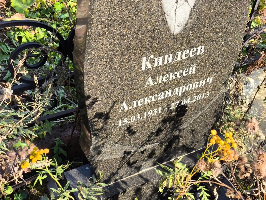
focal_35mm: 50
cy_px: 100
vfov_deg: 29.1
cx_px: 133
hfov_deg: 38.2
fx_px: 384
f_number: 1.7
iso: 50
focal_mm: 4.71
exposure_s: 1/356
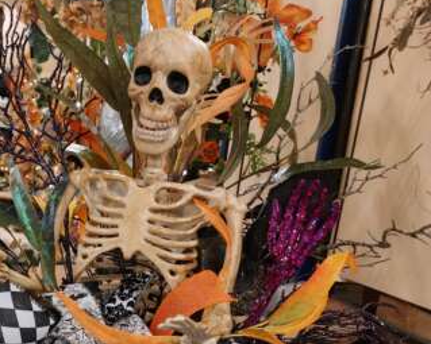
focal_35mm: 49
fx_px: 625
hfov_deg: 37.3
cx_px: 120
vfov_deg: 28.4
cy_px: 365
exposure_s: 1/50
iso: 500
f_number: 1.8
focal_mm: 5.23
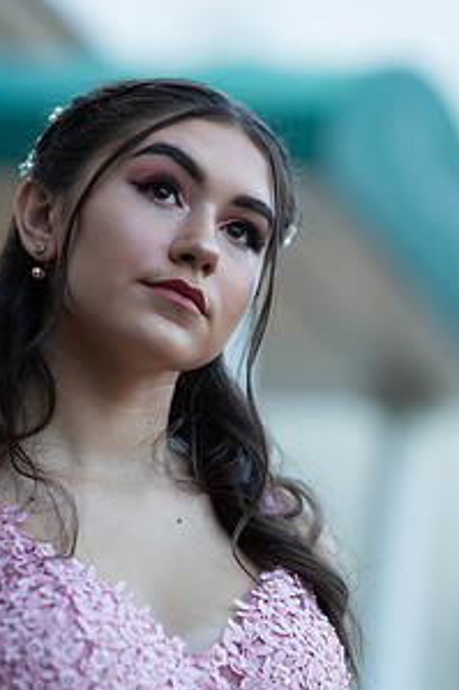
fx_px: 2451
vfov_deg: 16.0
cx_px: 241
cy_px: 390
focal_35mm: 128
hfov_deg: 10.7
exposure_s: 1/640
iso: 250
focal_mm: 85
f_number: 2
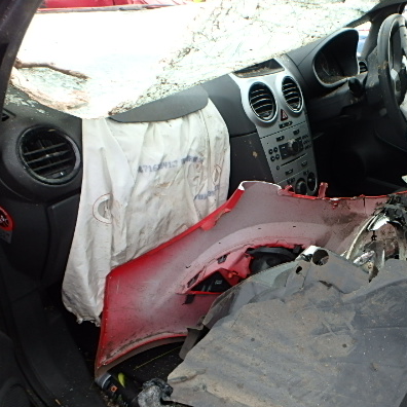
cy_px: 244
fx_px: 399
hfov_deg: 51.0
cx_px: 321
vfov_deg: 53.7
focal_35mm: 30
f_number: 3.5
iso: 125
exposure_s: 1/100
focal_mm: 3.7
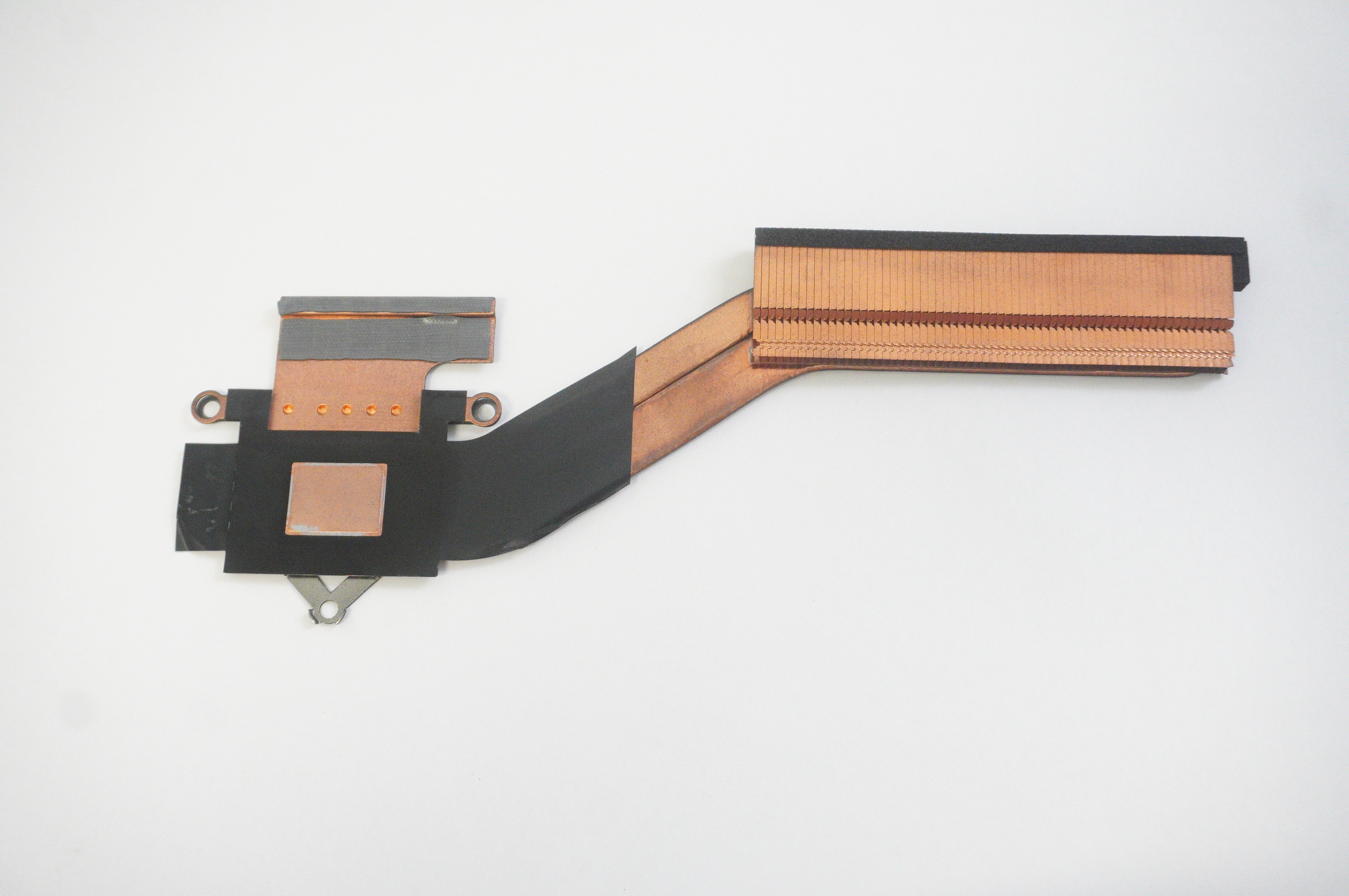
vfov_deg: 35.4
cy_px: 448
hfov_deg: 51.3
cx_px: 674
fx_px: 1404
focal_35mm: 38
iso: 5000
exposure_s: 1/200
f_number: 5.6
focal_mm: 25
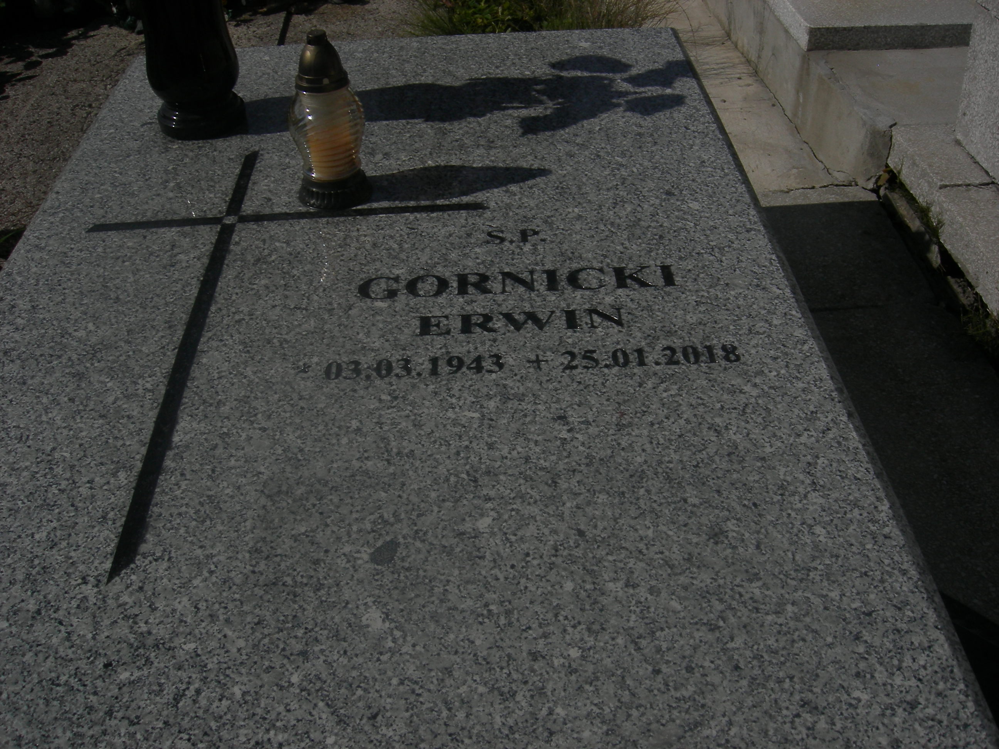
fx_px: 1039
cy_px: 374
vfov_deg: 39.7
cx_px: 500
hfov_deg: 51.4
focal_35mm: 36
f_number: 7.6
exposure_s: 1/1724
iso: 64
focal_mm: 7.5
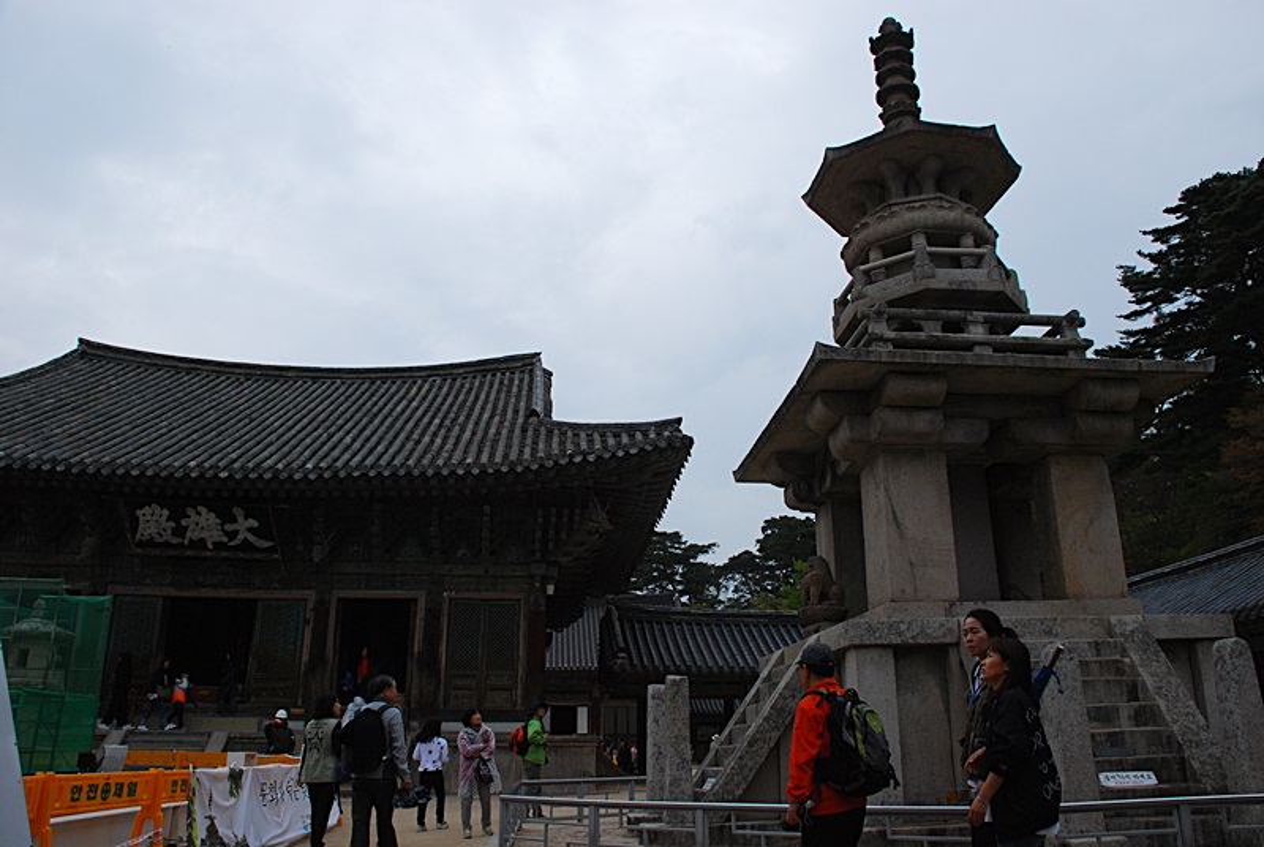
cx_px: 632
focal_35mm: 27
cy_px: 424
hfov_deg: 67.3
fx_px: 949
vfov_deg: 48.1
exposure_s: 1/800
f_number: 6.3
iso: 400
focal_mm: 18
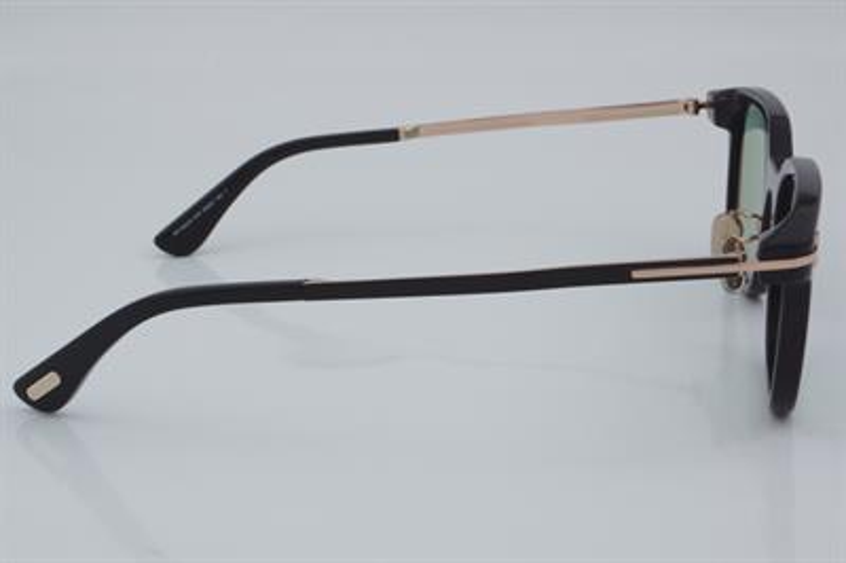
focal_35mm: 75
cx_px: 423
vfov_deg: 18.2
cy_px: 282
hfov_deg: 27.0
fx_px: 1761
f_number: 32
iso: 100
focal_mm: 50
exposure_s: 1/4
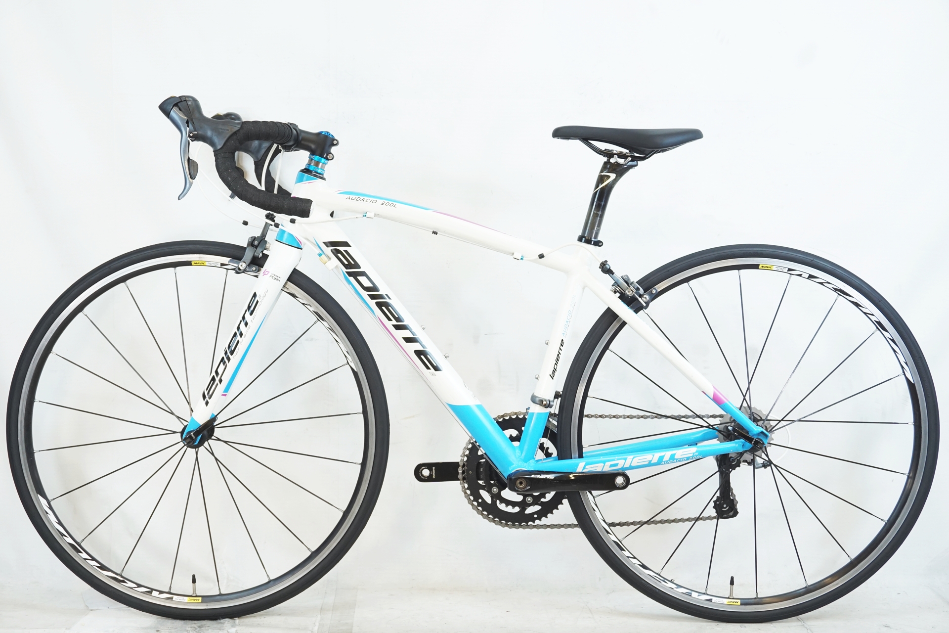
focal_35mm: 46
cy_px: 316
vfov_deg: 28.9
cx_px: 474
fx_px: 1226
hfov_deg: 42.3
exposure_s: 1/40
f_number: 6.3
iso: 640
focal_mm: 31
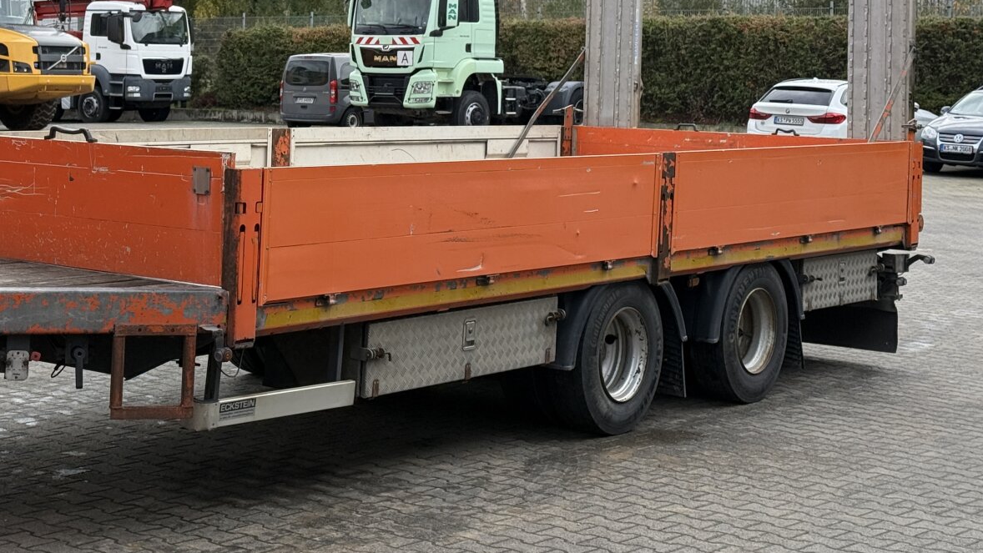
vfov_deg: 16.8
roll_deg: -1.0
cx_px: 333
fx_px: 1851
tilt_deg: +0.3
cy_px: 58
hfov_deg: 29.5
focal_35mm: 71
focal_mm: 6.76
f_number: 1.78
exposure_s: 1/1754
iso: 100
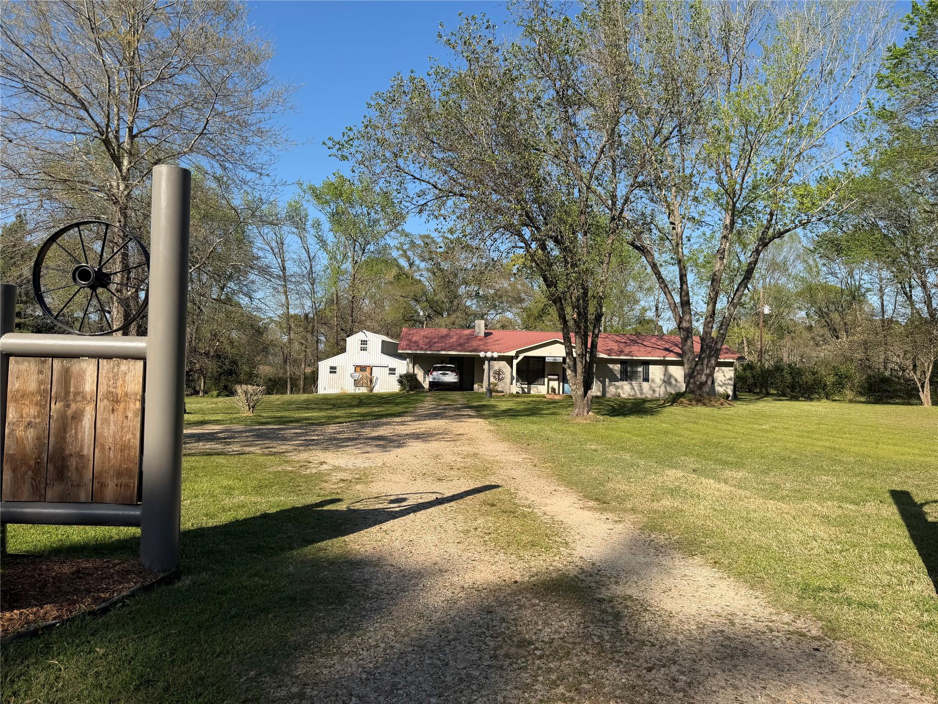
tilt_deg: +0.6
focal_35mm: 24
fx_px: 650
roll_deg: -1.5
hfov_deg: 71.6
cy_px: 352
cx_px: 469
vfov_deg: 56.8
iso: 80
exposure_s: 1/3759
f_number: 1.78
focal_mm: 6.76
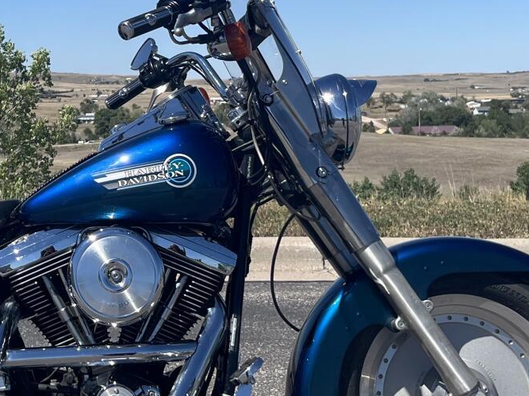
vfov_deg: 18.6
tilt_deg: +0.9
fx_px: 1192
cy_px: 53
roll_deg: +1.9
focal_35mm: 78
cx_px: 60
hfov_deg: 24.4
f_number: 1.6
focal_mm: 5.1
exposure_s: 1/4149
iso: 50
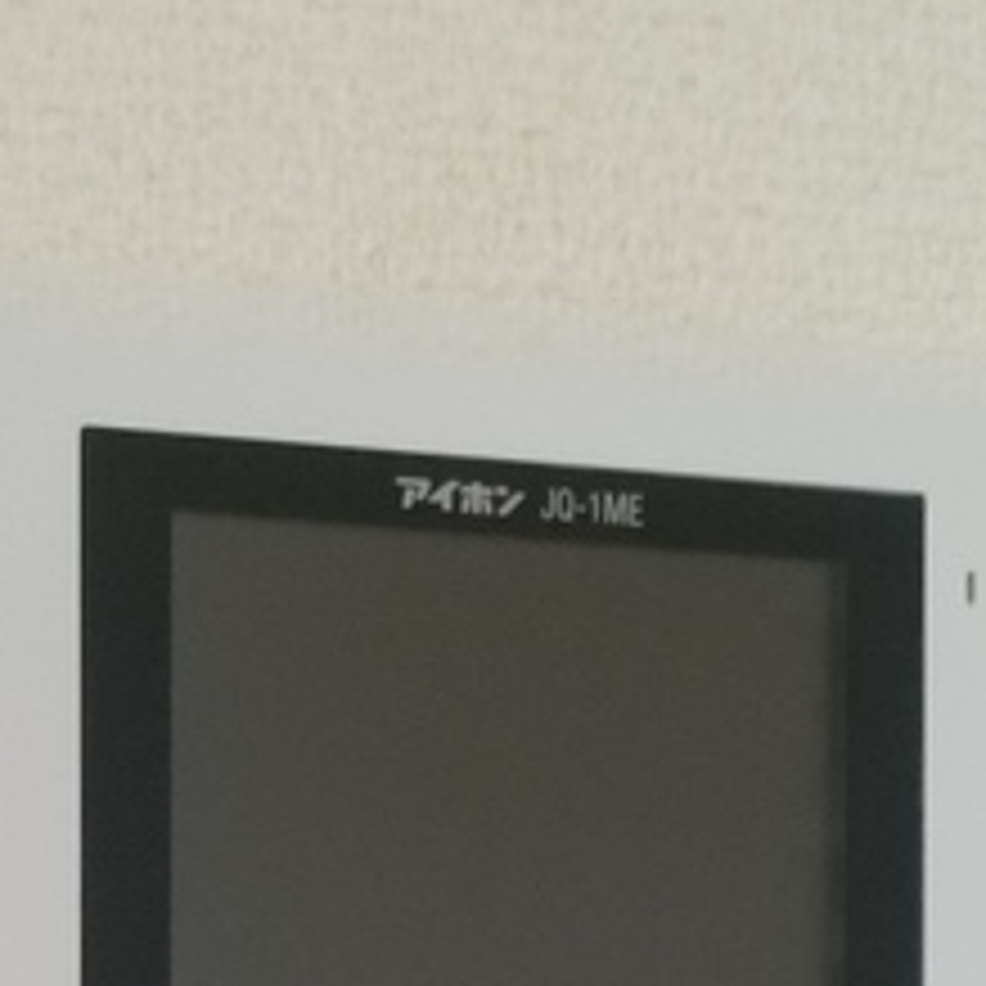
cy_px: 1378
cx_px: 365
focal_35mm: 194
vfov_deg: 8.8
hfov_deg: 9.0
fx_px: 6252
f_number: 1.7
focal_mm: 4.7
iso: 320
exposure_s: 1/60
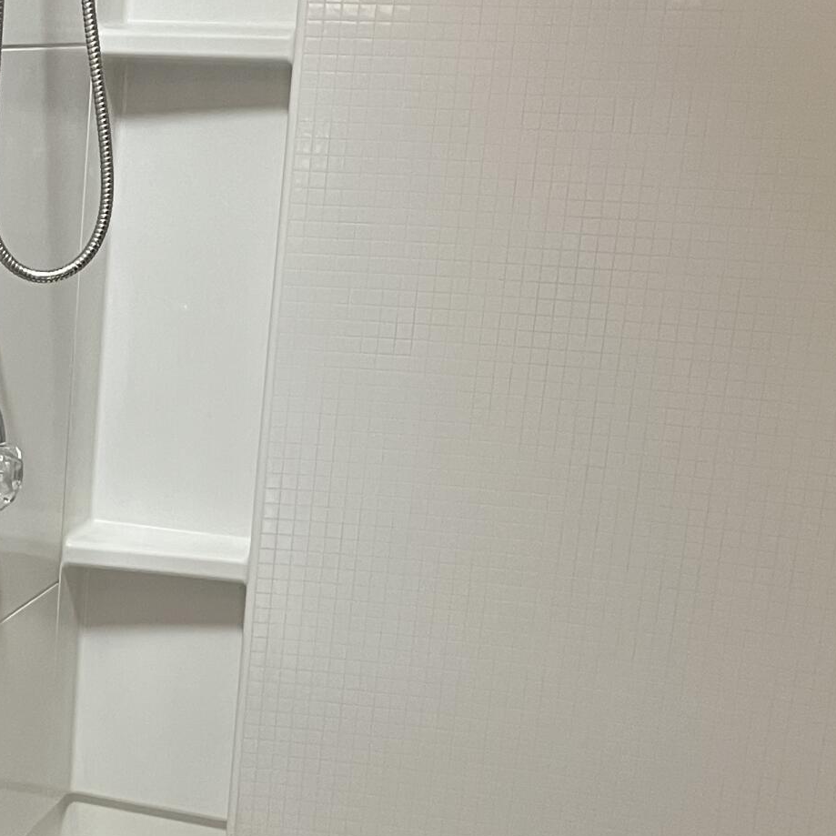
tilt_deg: -16.2
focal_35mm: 75
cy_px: 584
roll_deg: -1.0
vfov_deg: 22.9
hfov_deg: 21.4
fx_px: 2049
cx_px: -175
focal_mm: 5.1
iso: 200
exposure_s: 1/60
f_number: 1.6
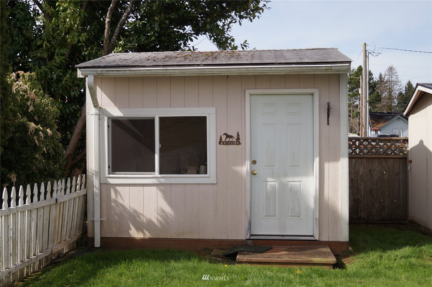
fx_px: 540
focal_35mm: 45
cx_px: 216
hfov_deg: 43.6
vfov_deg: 29.8
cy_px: 144
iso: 100
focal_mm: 30
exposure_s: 1/640
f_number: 4.5
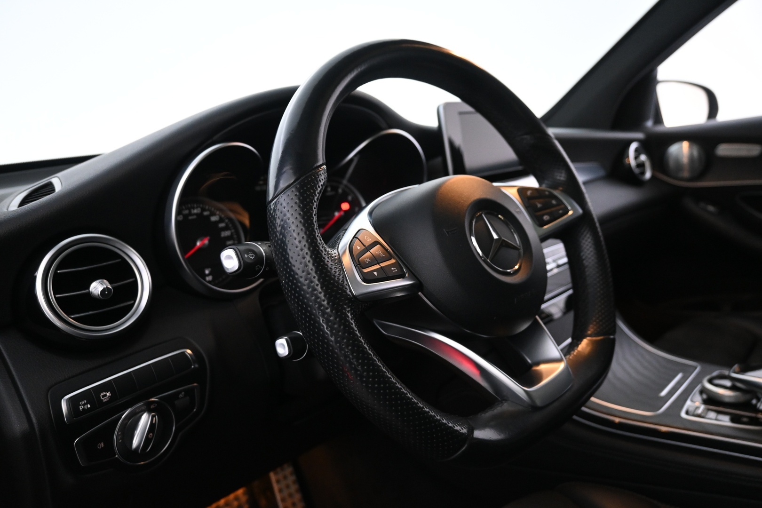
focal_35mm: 26
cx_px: 381
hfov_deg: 68.9
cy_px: 254
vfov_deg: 49.1
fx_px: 556
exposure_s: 1/30
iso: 2200
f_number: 3.5
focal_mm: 17.5
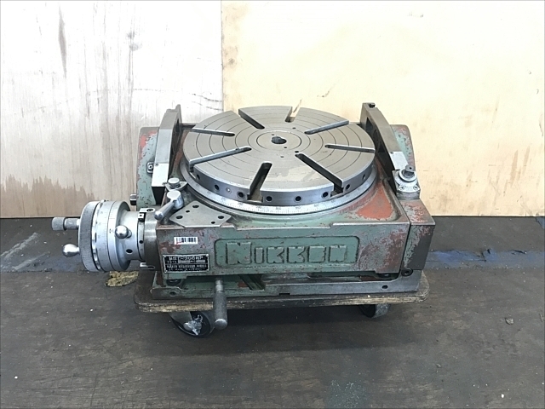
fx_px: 441
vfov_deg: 49.7
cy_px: 204
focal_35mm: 28
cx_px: 272
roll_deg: -1.2
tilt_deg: -34.4
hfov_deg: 63.4
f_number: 1.8
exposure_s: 1/20
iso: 40
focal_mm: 3.99
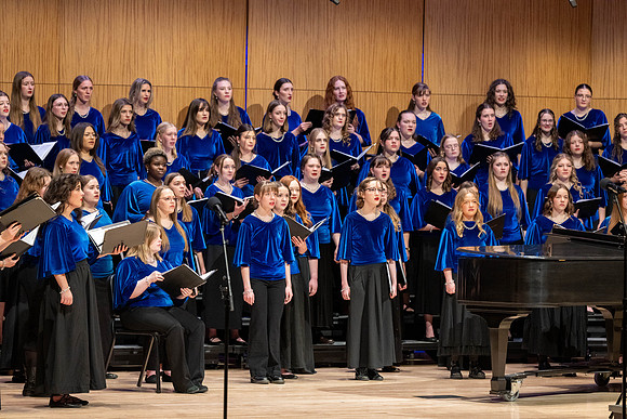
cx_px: 314
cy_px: 210
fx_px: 2439
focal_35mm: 140
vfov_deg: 9.8
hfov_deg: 14.7
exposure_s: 1/200
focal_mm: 140
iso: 3200
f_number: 4
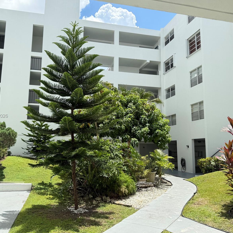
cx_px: 105
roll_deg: -1.2
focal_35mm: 29
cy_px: 116
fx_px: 221
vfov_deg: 55.6
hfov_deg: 55.5
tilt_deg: +9.3
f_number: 1.78
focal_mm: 6.76
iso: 80
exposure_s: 1/3425
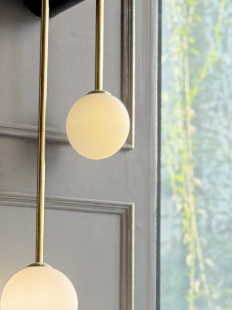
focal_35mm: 161
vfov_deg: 11.6
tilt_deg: -2.9
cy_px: 512
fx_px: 1438
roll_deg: +0.7
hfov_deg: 9.2
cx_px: -3
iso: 50
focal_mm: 6.76
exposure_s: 1/100
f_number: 1.78
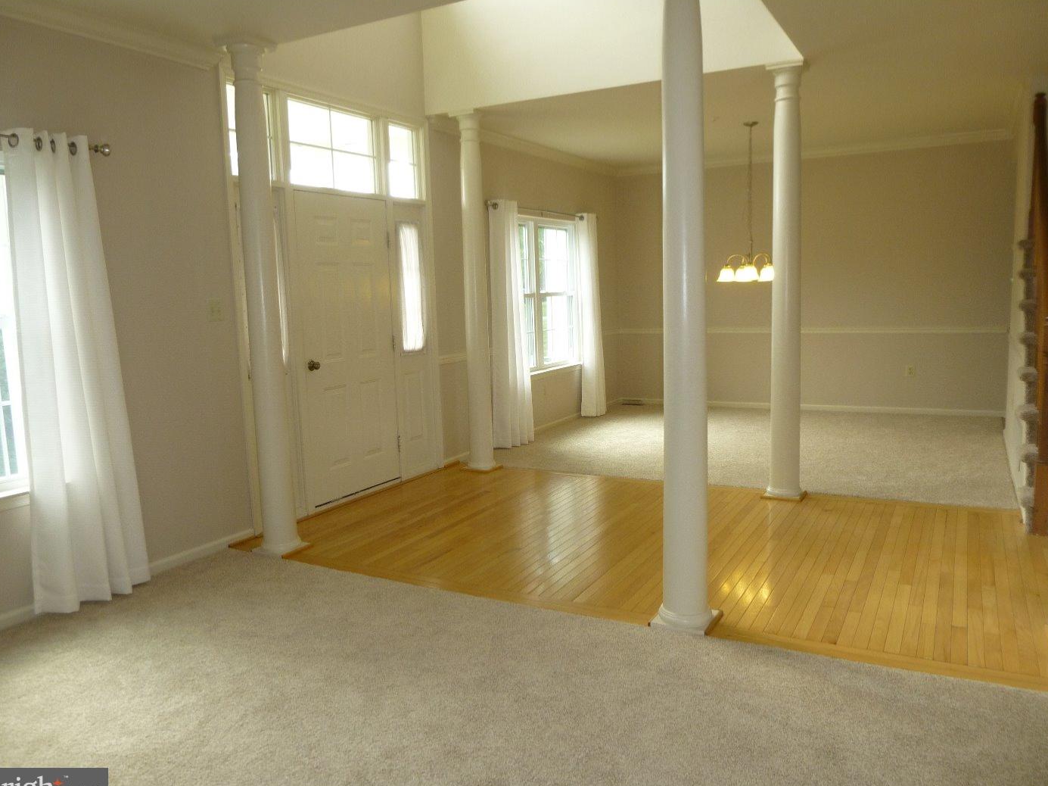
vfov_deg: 53.0
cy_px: 403
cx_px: 521
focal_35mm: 26
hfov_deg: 67.3
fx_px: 787
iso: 125
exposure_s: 1/60
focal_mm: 4.5
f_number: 3.1
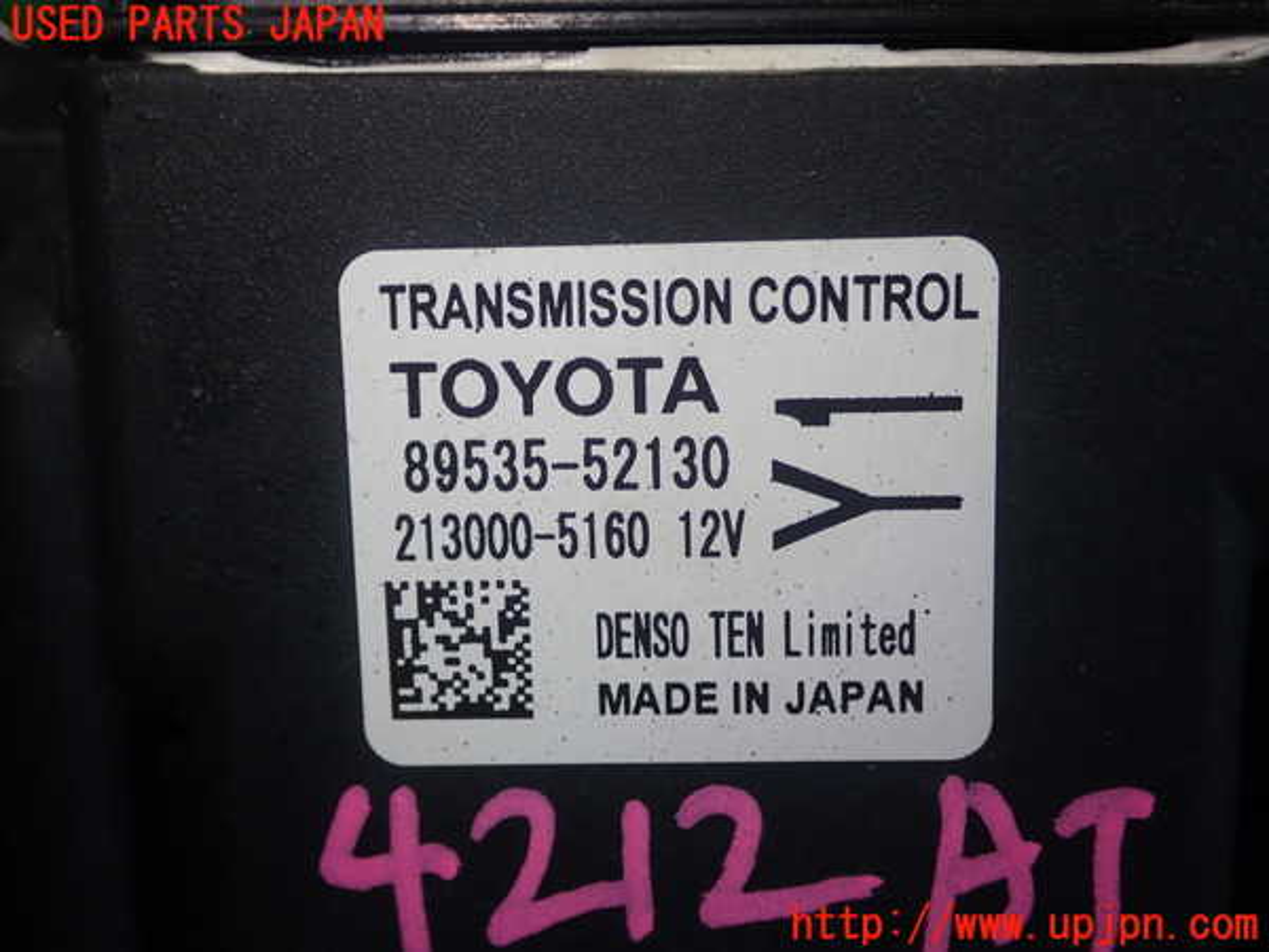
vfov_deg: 29.1
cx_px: 634
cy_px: 476
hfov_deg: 38.2
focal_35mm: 50
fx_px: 1833
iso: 125
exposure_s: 1/100
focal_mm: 9.01
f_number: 3.2
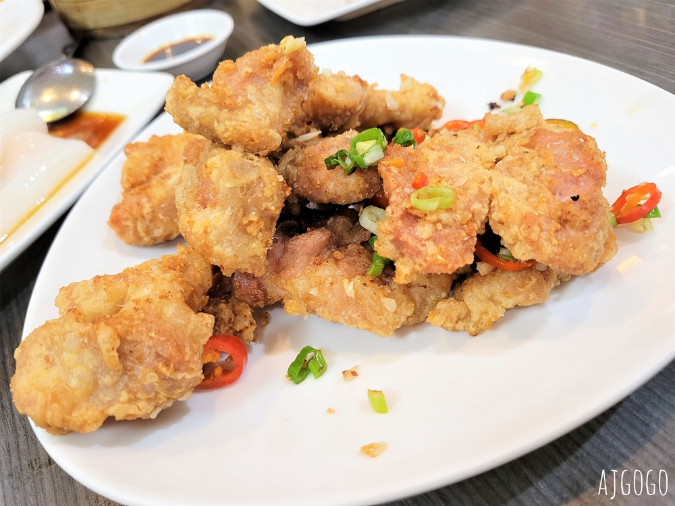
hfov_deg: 67.3
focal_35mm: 26
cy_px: 253
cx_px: 338
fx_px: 507
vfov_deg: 53.1
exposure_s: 1/40
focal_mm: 5.4
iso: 320
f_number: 1.8
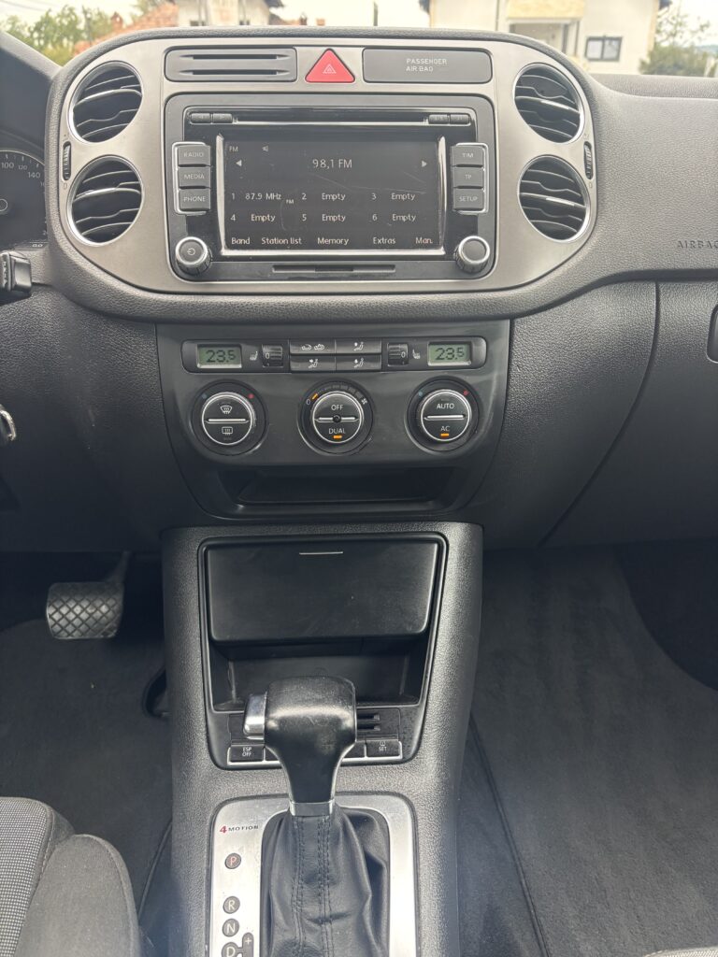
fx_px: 719
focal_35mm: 26
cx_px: 359
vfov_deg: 67.3
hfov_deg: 53.1
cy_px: 478
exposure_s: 1/116
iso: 125
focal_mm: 5.96
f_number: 1.6
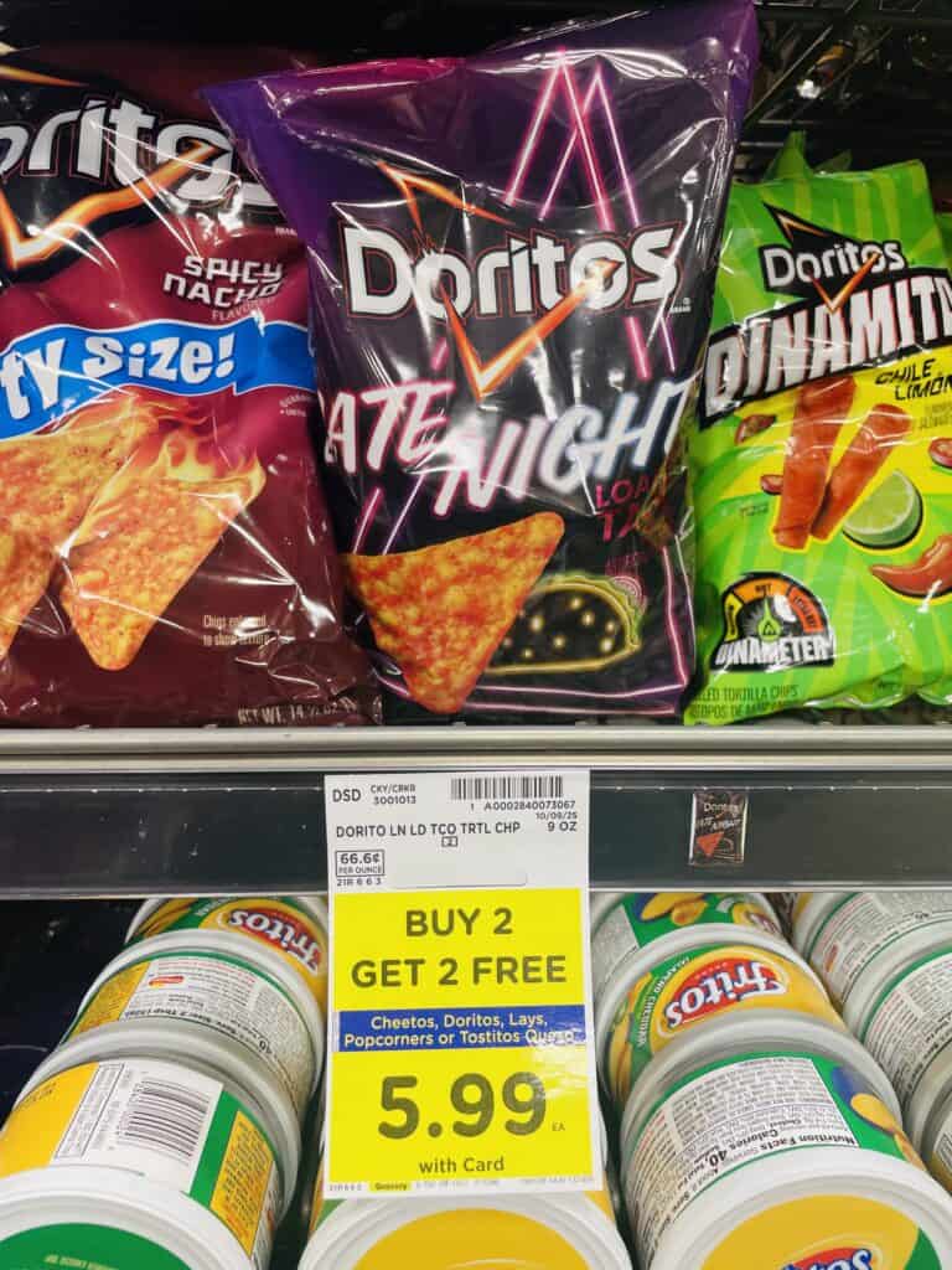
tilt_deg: -14.1
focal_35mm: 26
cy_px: 635
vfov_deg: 67.3
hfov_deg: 53.1
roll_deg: +0.6
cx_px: 476
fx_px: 953
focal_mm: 4.2
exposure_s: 1/60
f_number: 1.6
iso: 80
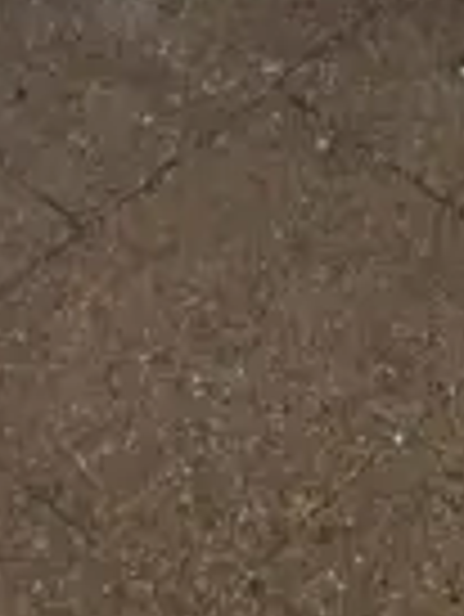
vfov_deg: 8.2
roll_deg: -4.0
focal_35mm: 209
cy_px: -1129
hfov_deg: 6.9
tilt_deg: -26.1
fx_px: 3730
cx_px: 969
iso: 32
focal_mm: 3.99
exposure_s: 1/121
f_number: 1.8
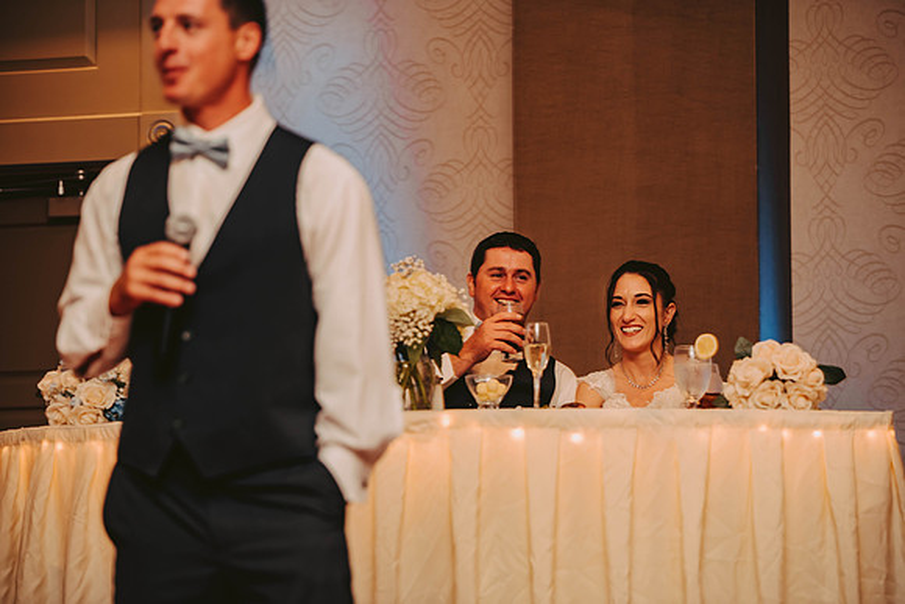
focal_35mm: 122
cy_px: 302
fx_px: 3068
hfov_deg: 16.8
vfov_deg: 11.2
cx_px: 452
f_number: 2.8
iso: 800
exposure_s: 1/60
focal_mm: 122
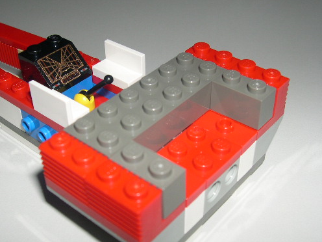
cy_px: 139
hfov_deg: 38.9
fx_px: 456
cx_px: 145
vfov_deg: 29.6
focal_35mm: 49
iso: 100
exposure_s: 1/60
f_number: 7.6
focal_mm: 8
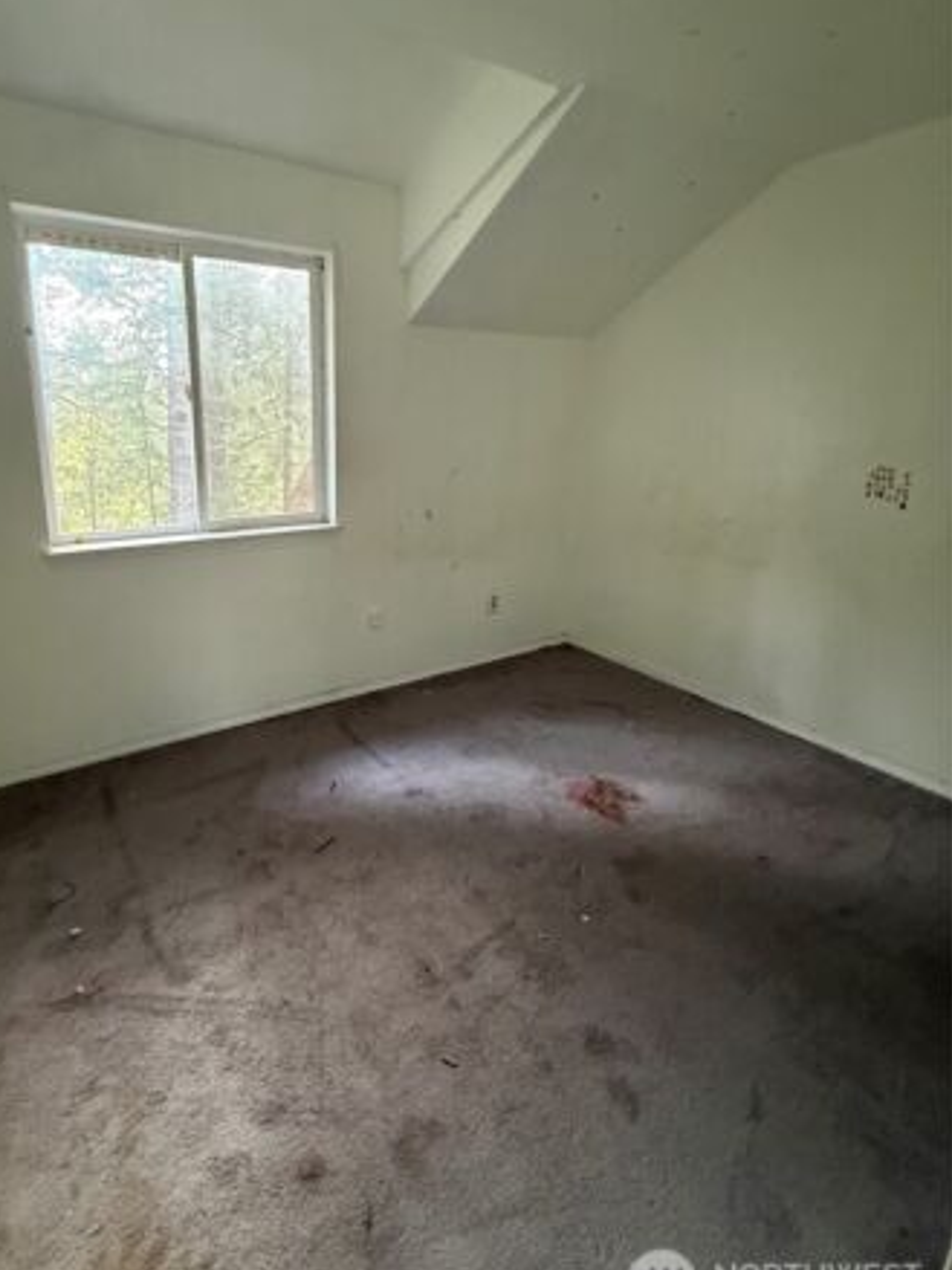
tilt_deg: -12.4
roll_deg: -0.8
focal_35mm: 17
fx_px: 624
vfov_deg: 90.7
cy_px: 563
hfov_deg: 73.8
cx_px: 376
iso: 800
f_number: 2.2
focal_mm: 2.22
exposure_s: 1/60
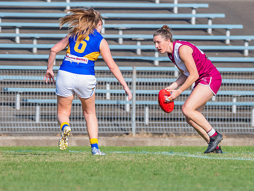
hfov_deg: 1.8
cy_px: 81
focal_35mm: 1091
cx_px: 214
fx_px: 8007
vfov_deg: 1.4
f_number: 7.1
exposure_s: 1/1600
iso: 800
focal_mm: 450
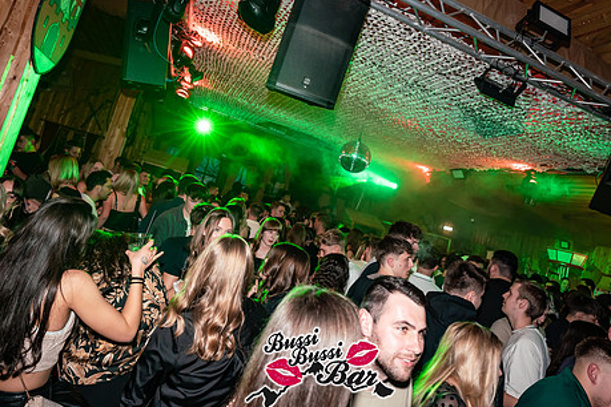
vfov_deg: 52.7
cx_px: 319
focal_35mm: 24
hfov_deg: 73.7
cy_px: 158
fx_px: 407
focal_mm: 19
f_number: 4.5
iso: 1600
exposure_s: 1/60
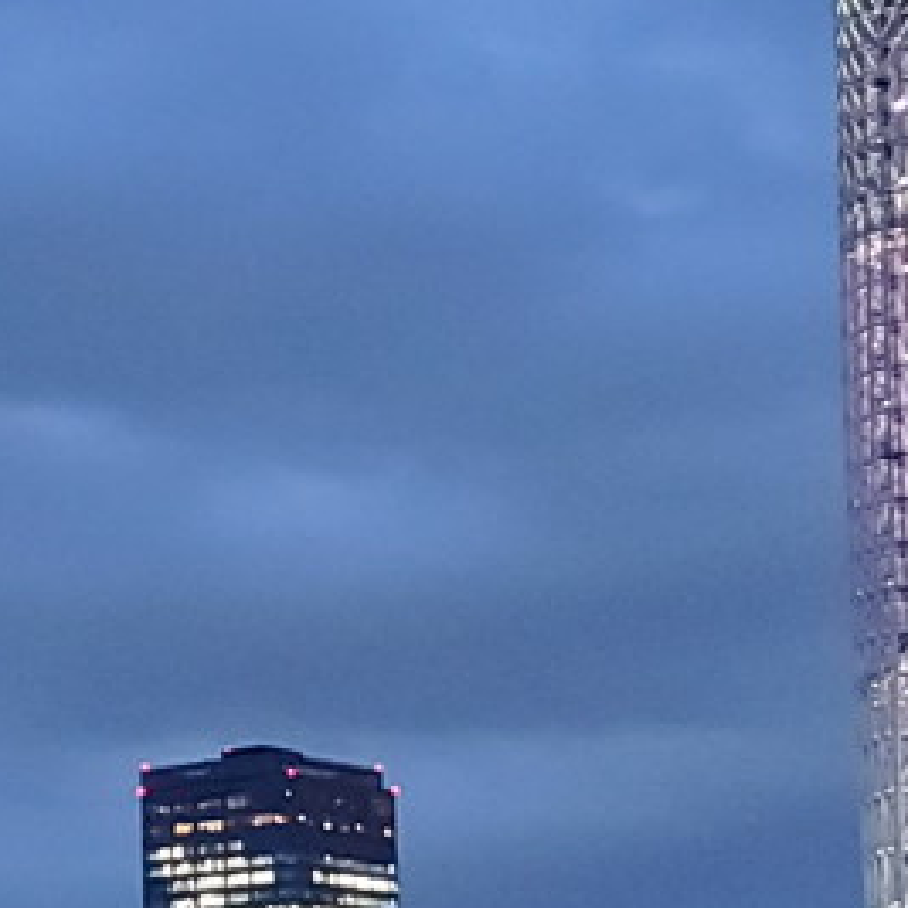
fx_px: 4125
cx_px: 219
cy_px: 609
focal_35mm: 139
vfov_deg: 12.5
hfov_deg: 12.5
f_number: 1.5
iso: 800
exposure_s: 1/50
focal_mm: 4.3
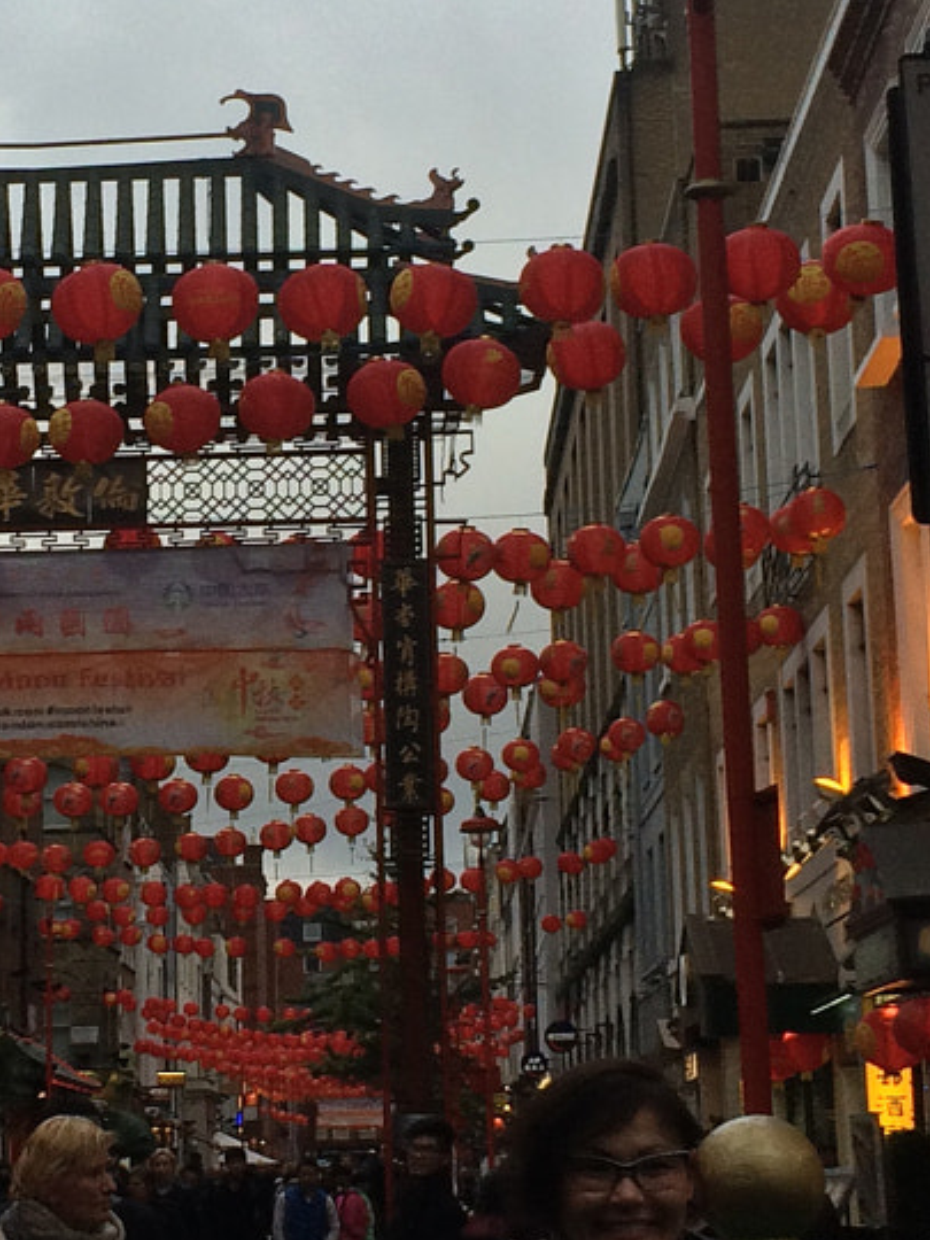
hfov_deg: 17.0
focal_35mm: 86
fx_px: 3081
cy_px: 586
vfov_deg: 22.8
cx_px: 181
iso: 32
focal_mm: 4.15
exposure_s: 1/488
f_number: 2.2
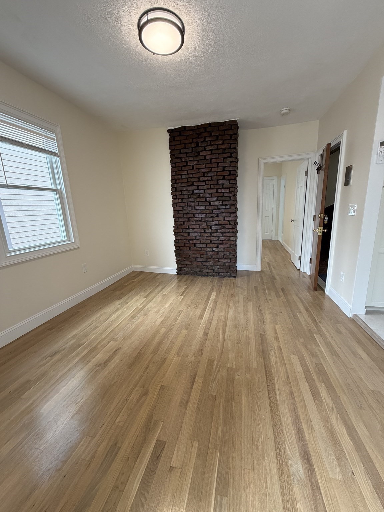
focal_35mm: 14
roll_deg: +3.4
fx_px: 207
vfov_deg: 102.1
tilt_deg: -12.8
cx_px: 192
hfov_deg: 85.7
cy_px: 256
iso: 200
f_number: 2.2
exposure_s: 1/120
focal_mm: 2.22
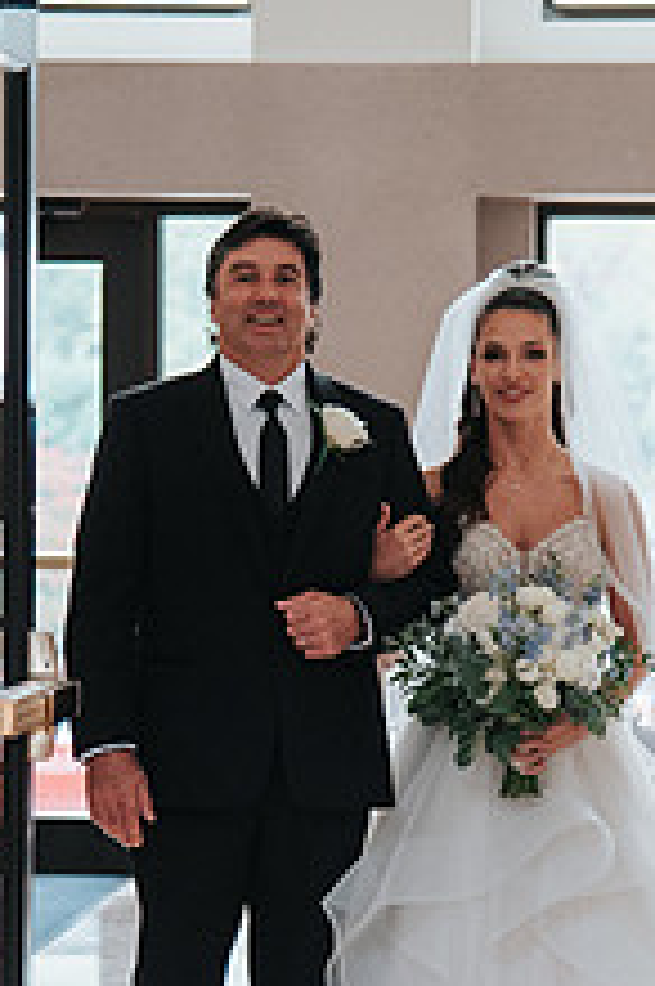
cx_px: 339
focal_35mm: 264
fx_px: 7227
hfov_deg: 5.2
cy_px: 574
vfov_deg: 7.8
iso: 720
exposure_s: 1/200
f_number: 4
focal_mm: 85
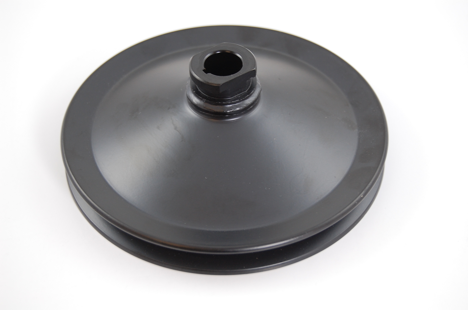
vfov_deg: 18.9
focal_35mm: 72
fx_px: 934
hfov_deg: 28.1
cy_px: 155
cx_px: 234
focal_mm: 48
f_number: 5.6
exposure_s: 1/60
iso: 400
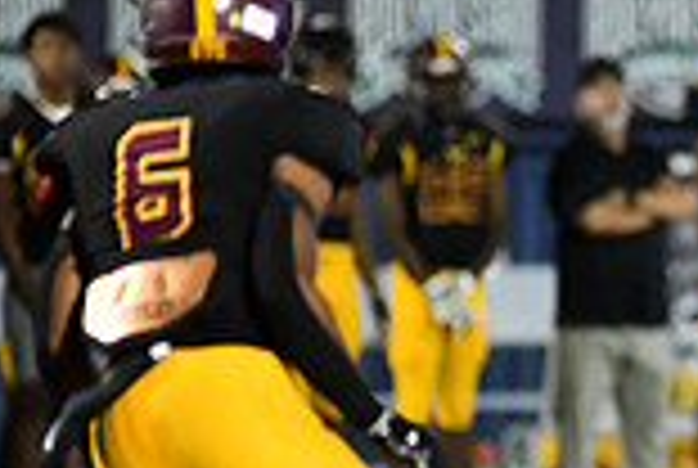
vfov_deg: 1.2
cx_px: 1135
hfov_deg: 1.8
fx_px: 21757
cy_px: 281
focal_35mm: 1120
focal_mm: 300
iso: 6400
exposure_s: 1/1250
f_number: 2.8
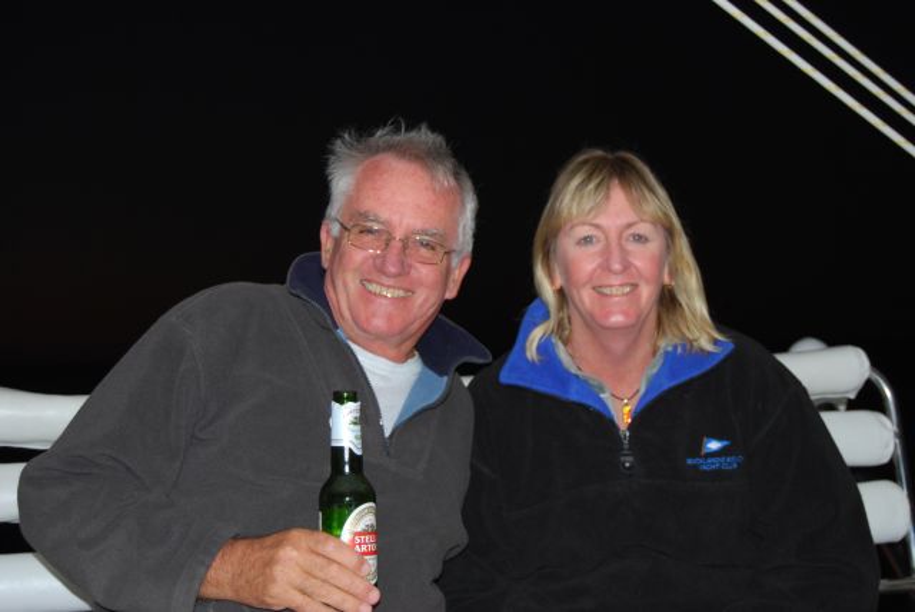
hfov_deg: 29.8
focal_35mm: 68
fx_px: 1717
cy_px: 306
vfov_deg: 20.2
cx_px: 458
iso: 200
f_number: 5.3
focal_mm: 45
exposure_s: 1/60
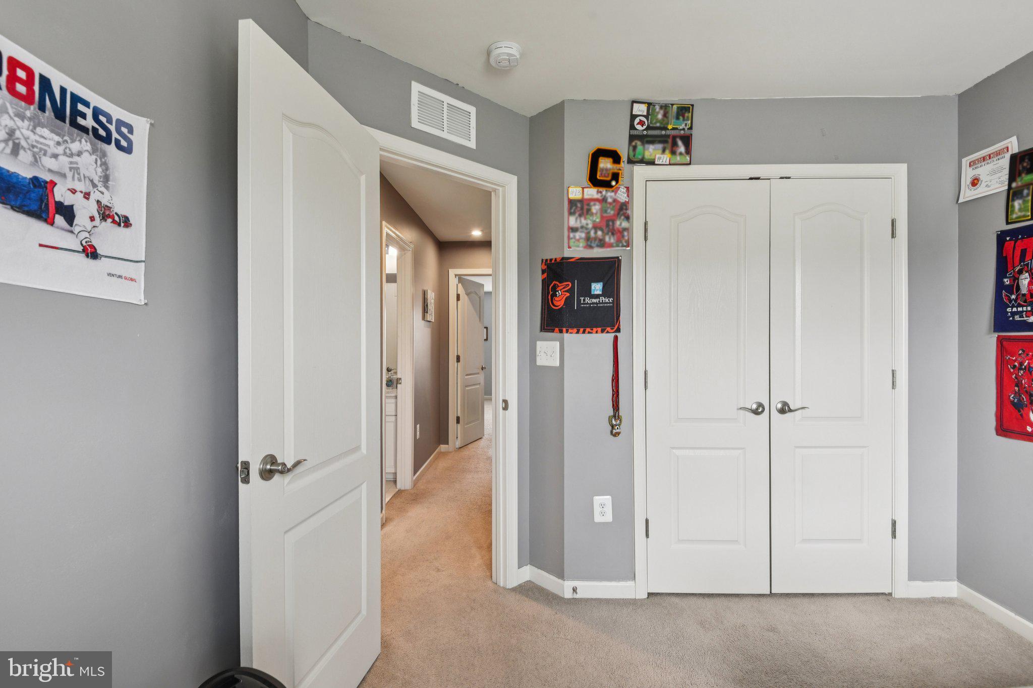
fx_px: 459
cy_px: 344
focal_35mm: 16
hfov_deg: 96.7
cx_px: 516
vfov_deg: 73.7
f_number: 8
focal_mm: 16
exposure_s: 1/30
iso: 400
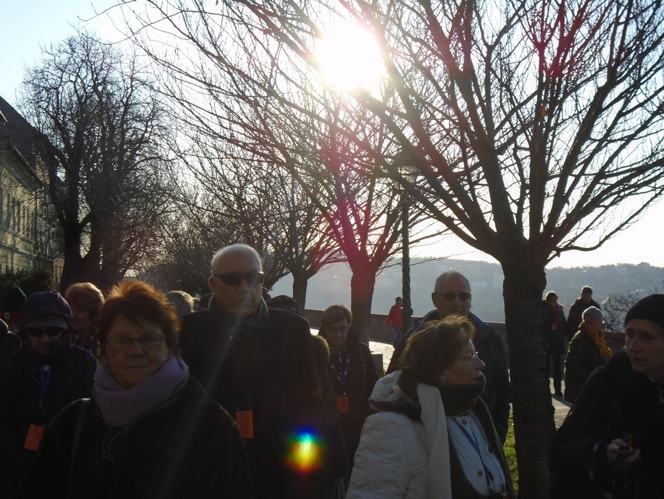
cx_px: 332
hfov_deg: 38.9
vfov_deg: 29.7
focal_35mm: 49
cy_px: 250
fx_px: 940
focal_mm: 8.7
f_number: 4.5
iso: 100
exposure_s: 1/640
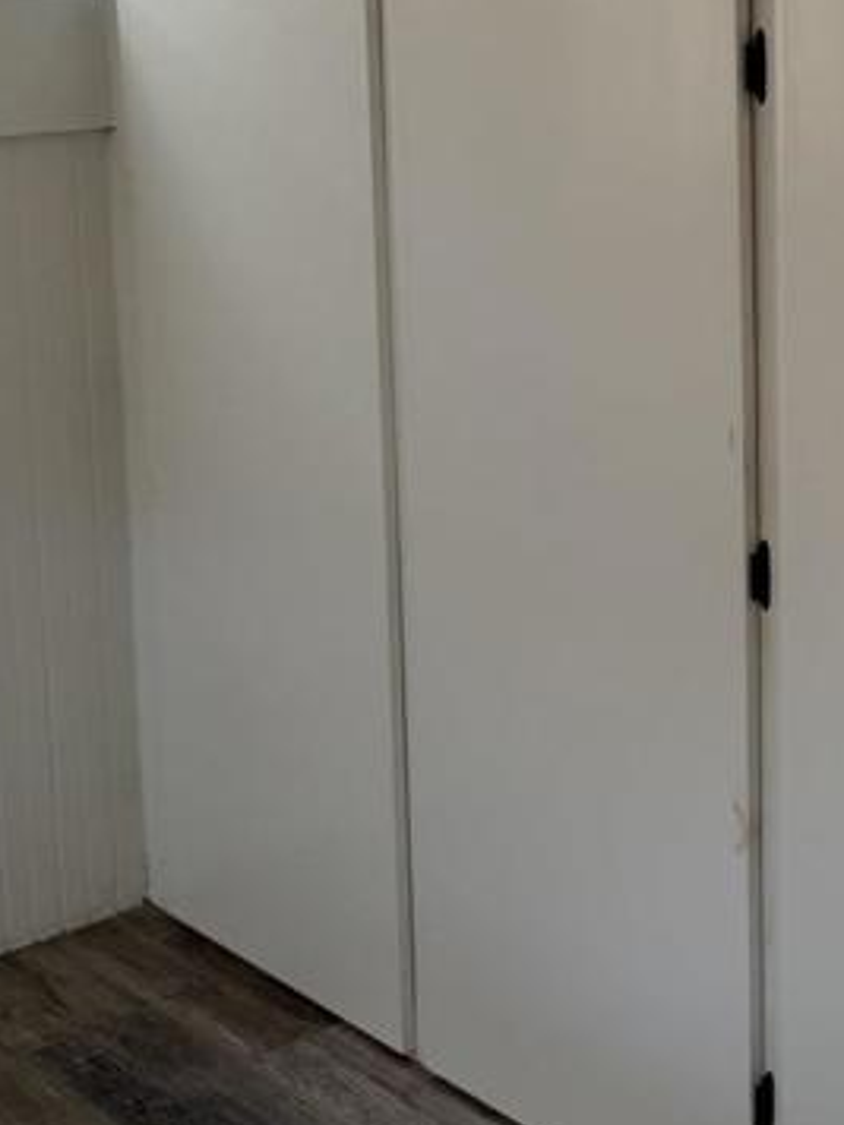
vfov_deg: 27.6
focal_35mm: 69
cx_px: 774
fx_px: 2243
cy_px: 237
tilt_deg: -10.2
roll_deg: -1.1
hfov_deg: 20.8
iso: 125
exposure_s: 1/121
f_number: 1.78
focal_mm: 6.76
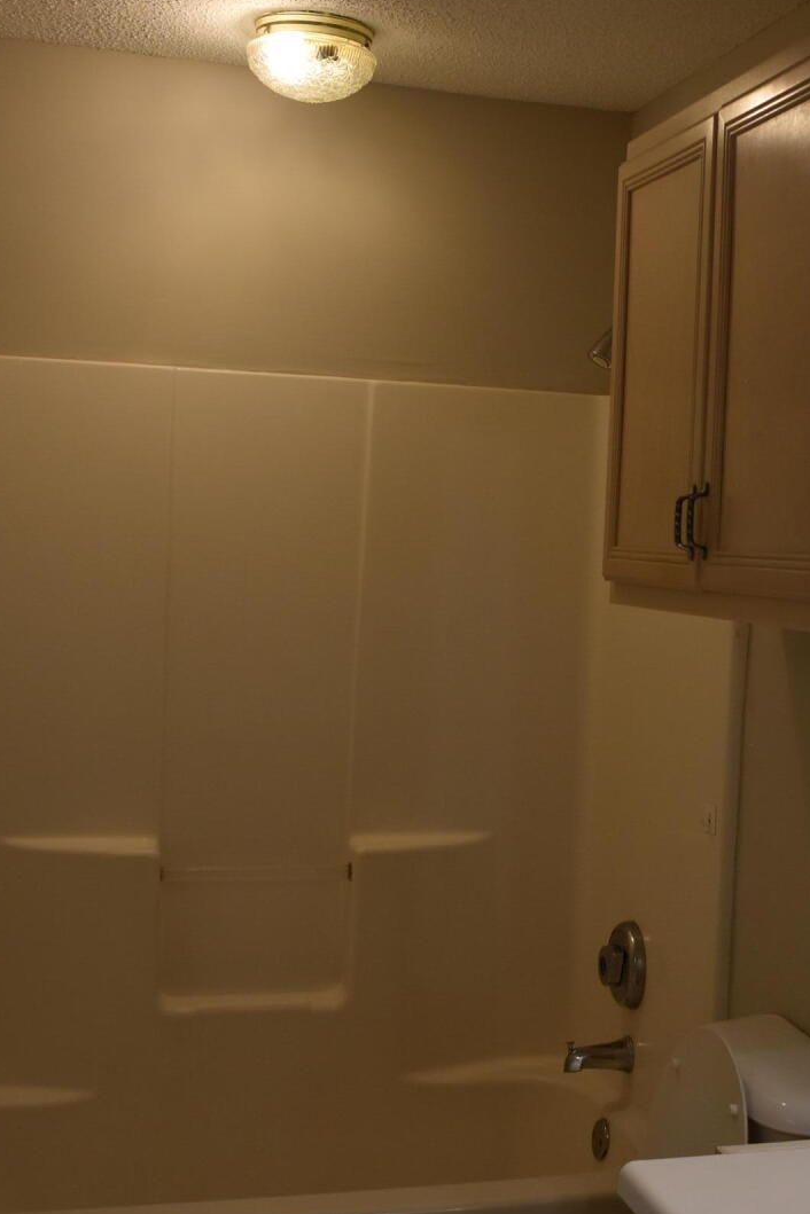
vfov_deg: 38.8
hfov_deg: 25.9
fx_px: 1721
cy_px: 533
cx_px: 679
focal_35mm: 51
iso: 400
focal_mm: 18
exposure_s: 1/60
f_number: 4
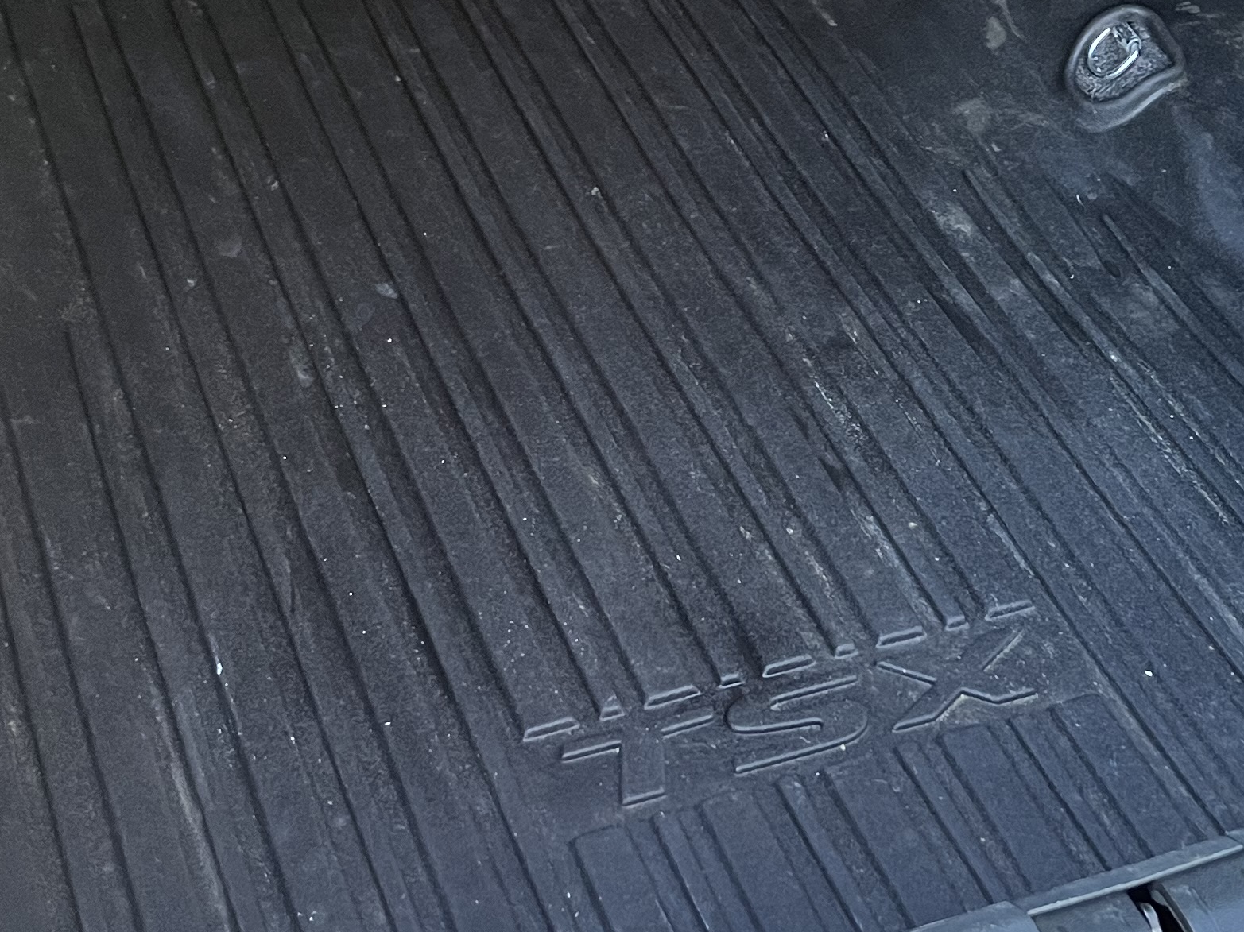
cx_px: 820
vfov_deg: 21.8
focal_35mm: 67
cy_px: 283
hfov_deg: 28.8
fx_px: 2407
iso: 125
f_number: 1.6
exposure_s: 1/92
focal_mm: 5.1
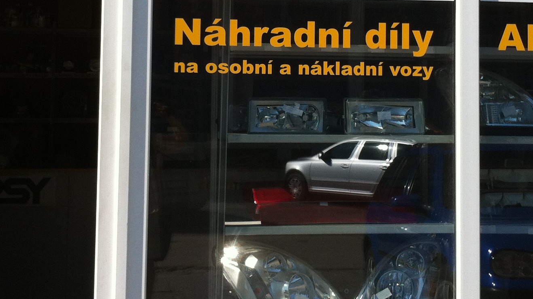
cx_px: 278
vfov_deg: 16.0
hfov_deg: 28.2
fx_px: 1060
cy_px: 57
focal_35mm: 75
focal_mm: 3.85
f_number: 2.8
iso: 80
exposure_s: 1/887
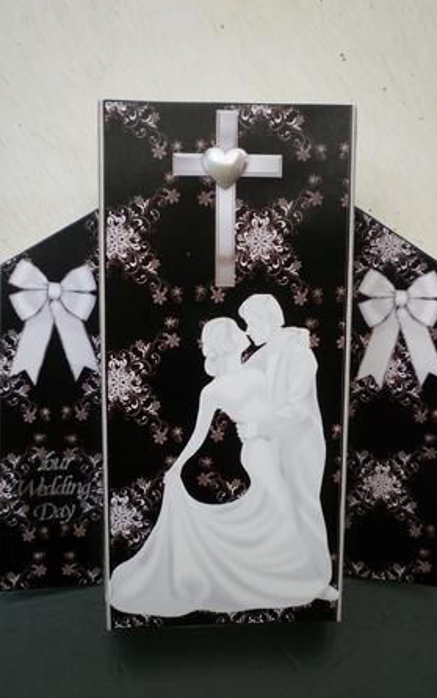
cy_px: 351
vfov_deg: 61.2
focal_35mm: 31
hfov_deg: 40.6
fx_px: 590
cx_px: 238
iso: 100
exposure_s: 1/30
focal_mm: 5.2
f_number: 3.3
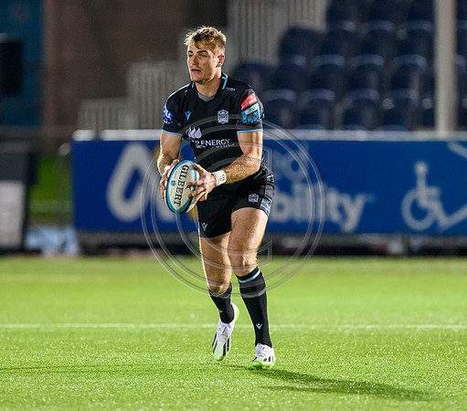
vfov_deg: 2.2
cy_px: 232
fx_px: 10924
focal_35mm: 760
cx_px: 226
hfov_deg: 2.4
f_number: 3.2
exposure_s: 1/1000
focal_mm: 400
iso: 8000
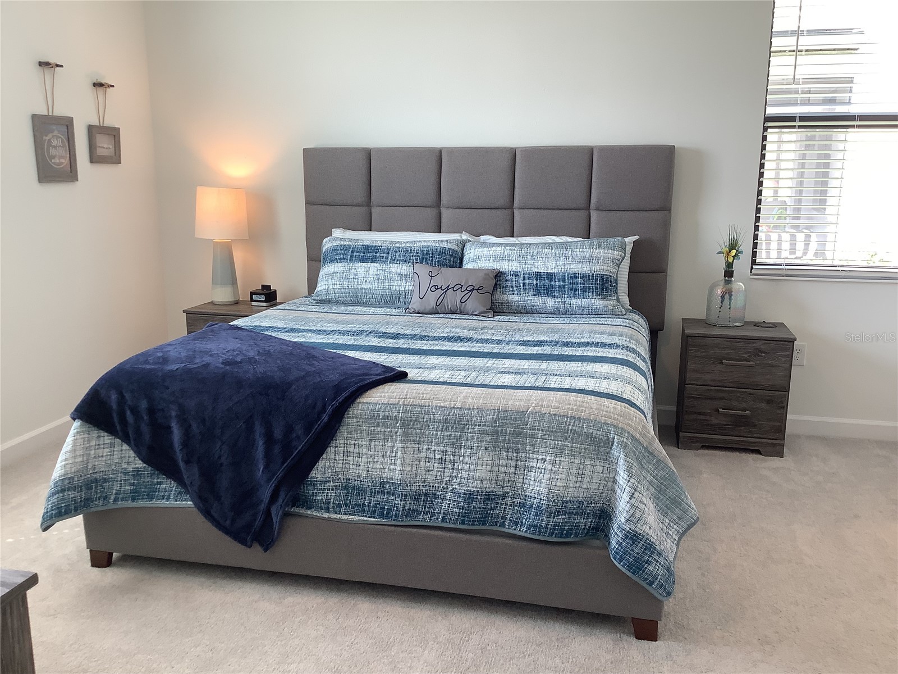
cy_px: 337
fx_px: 804
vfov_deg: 45.4
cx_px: 449
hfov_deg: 58.4
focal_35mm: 31
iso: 50
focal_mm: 3.3
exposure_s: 1/60
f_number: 2.4
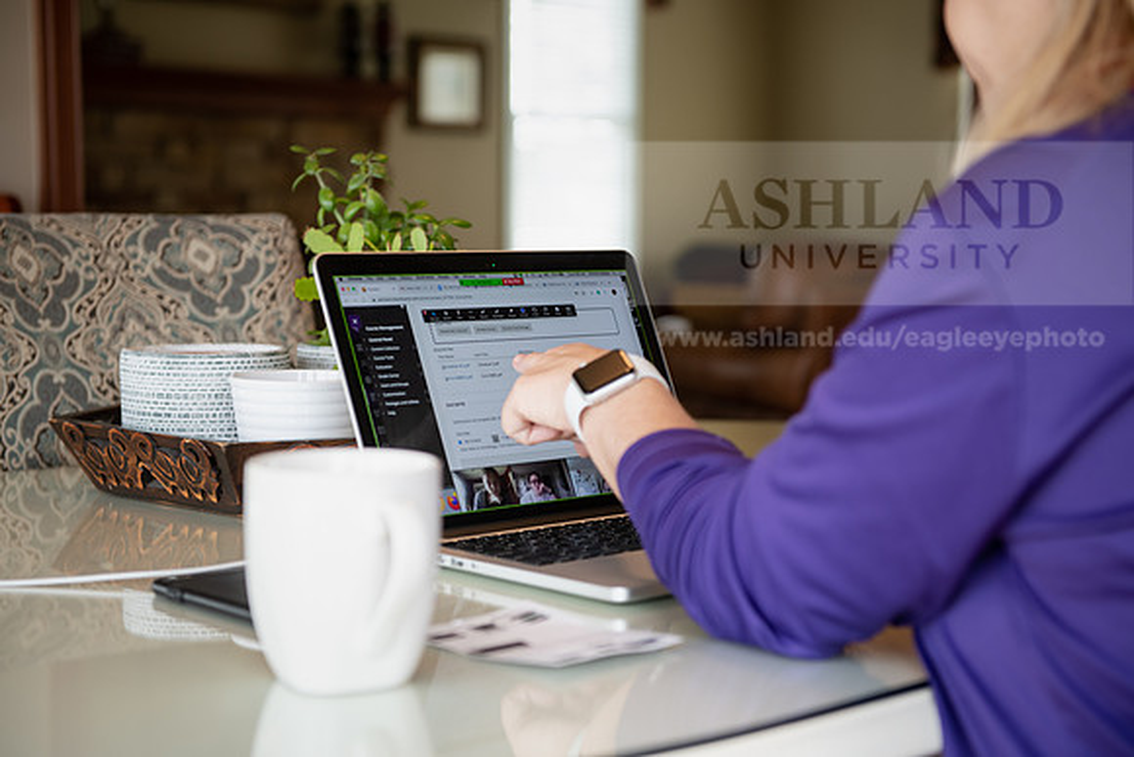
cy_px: 378
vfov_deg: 22.6
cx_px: 567
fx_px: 1890
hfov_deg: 33.4
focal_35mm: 60
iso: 500
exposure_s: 1/125
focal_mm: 60
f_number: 3.5
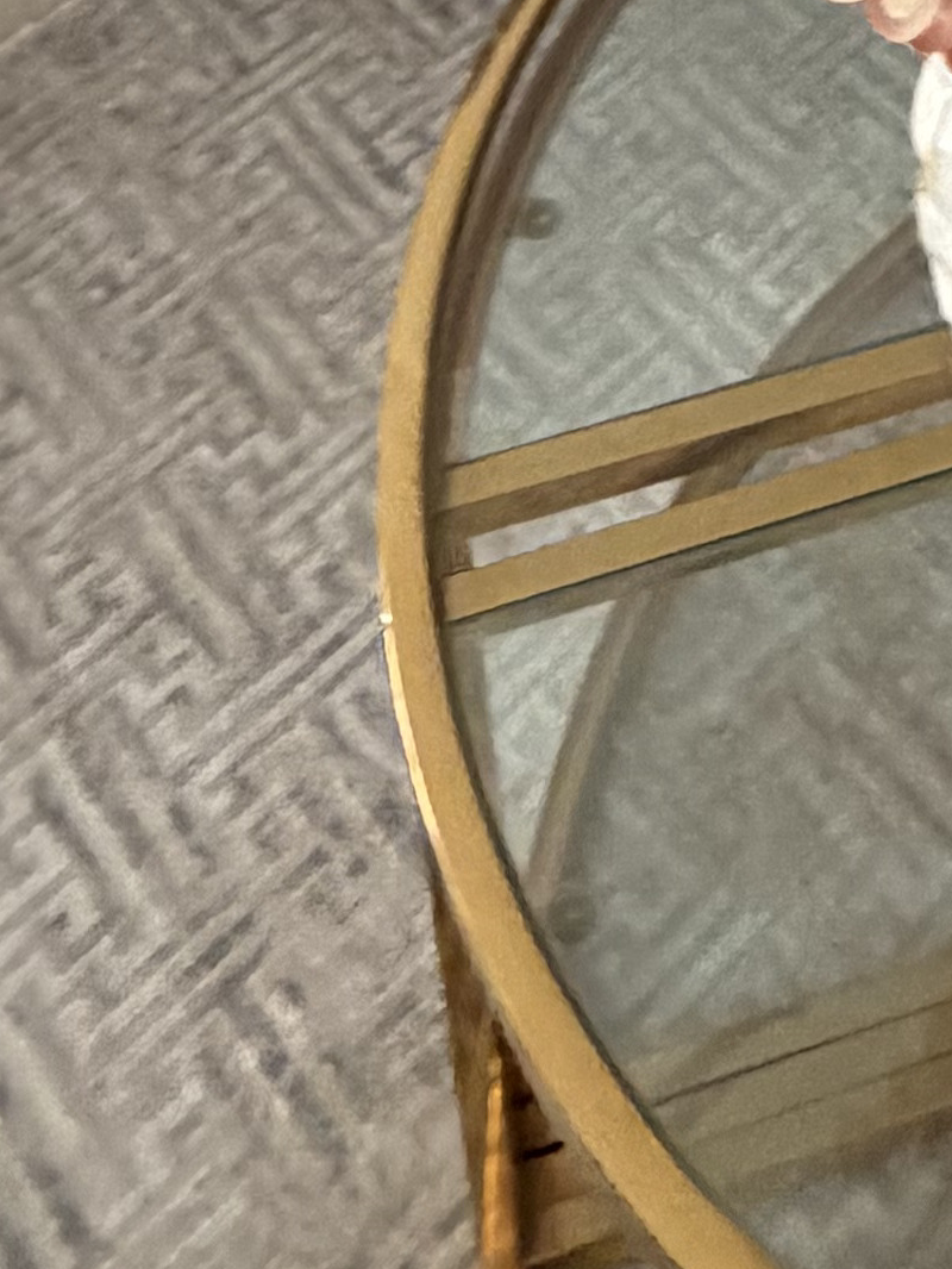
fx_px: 2749
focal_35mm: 75
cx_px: 1119
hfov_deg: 18.7
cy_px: -1612
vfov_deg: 16.0
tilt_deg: -16.6
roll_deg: +3.0
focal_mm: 2.22
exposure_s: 1/121
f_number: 2.2
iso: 160
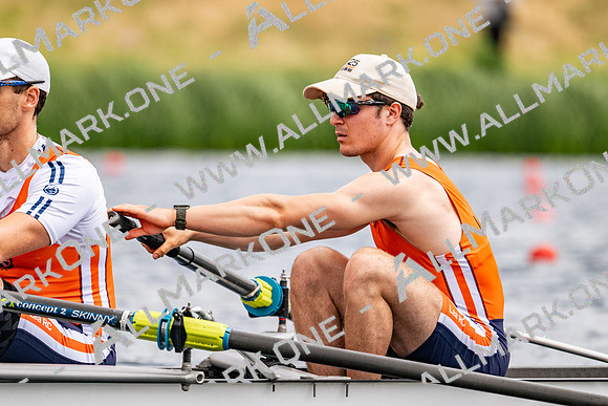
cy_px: 203
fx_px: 10140
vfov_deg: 2.3
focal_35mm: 600
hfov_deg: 3.4
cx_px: 304
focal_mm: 400
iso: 320
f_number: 4.5
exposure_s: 1/2500
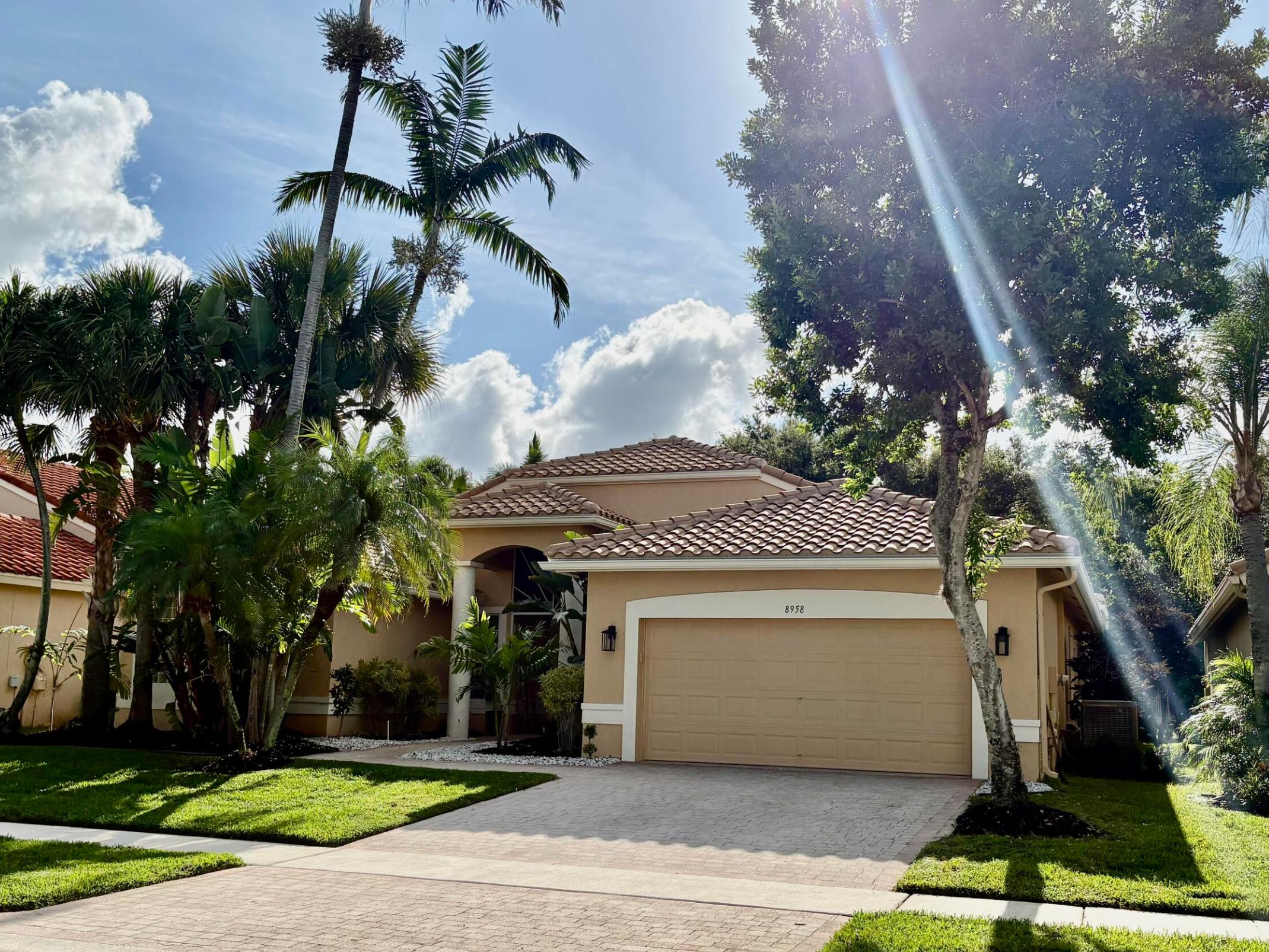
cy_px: 546
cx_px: 660
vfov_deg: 40.6
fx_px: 1283
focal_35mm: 35
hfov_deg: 52.6
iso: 50
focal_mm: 5.96
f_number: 1.6
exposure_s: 1/5348
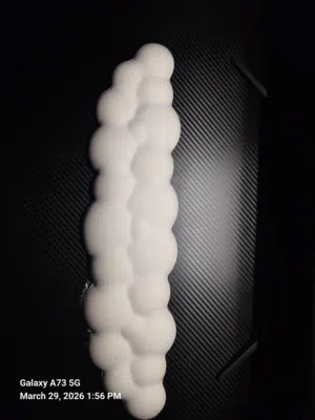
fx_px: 279
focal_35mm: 23
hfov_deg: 58.9
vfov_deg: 73.9
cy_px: 210
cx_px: 158
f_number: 1.8
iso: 100
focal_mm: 5.06
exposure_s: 1/50
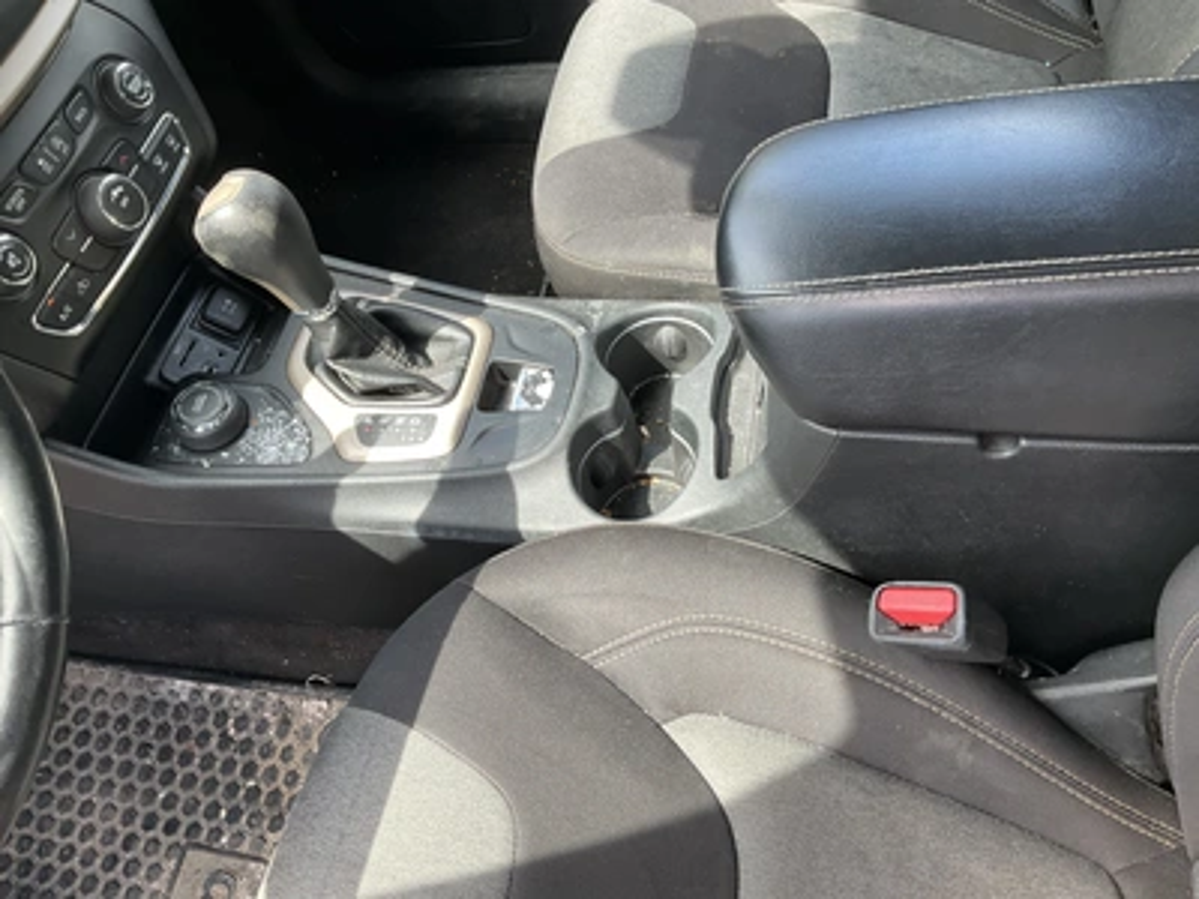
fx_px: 1004
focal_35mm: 29
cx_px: 600
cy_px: 450
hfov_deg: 61.7
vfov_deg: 48.2
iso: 32
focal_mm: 3
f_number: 1.8
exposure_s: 1/122
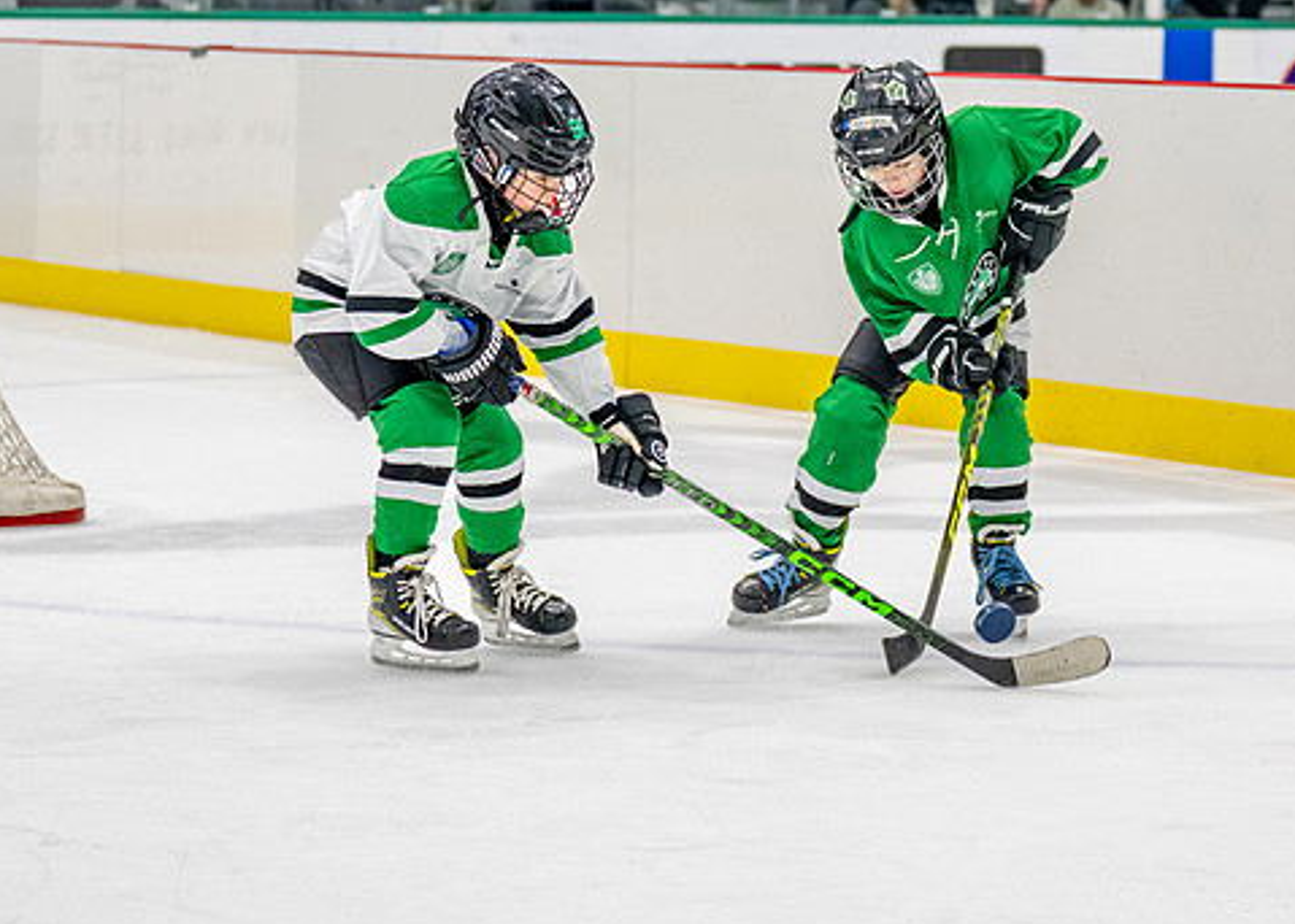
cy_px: 282
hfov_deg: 12.3
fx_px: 5994
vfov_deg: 8.8
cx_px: 798
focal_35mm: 163
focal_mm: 70
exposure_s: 1/1250
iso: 1000
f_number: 2.8
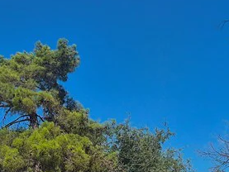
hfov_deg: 23.0
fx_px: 563
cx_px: 105
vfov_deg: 17.4
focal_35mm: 85
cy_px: 101
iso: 80
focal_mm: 5.4
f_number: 1.8
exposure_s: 1/7584
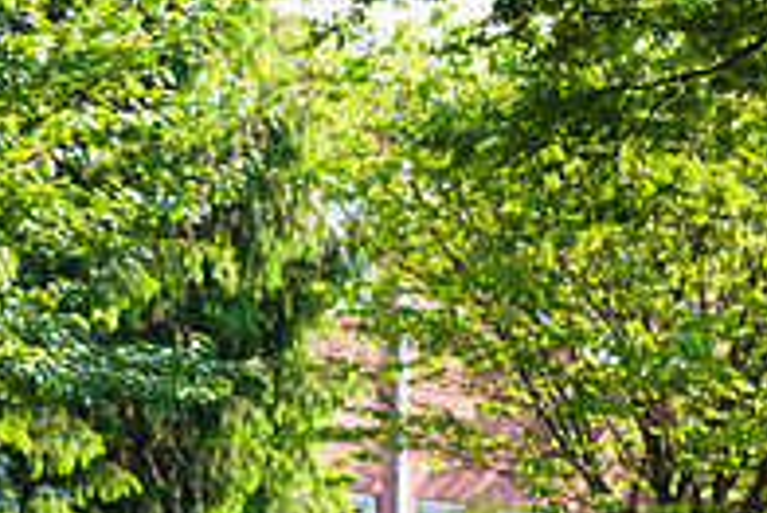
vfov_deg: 6.6
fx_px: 4413
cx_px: 223
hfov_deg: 9.9
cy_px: 752
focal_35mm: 207
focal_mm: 70
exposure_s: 1/640
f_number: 3.2
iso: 200
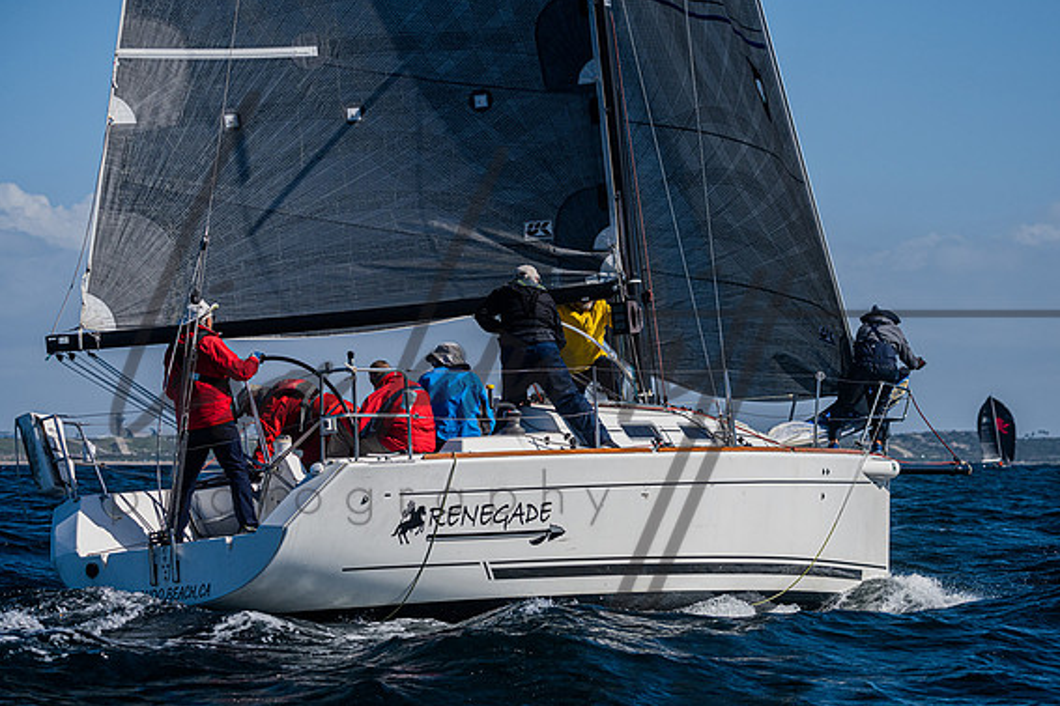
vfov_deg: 9.5
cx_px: 562
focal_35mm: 144
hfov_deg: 14.3
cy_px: 379
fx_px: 4240
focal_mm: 130
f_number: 6.3
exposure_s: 1/6400
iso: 400
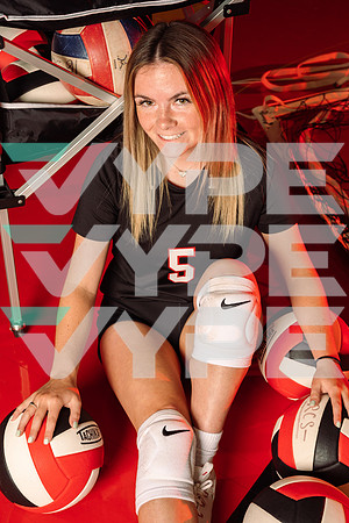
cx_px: 174
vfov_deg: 33.9
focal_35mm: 59
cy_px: 262
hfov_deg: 23.0
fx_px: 858
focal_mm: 59
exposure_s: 1/250
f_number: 8
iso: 160
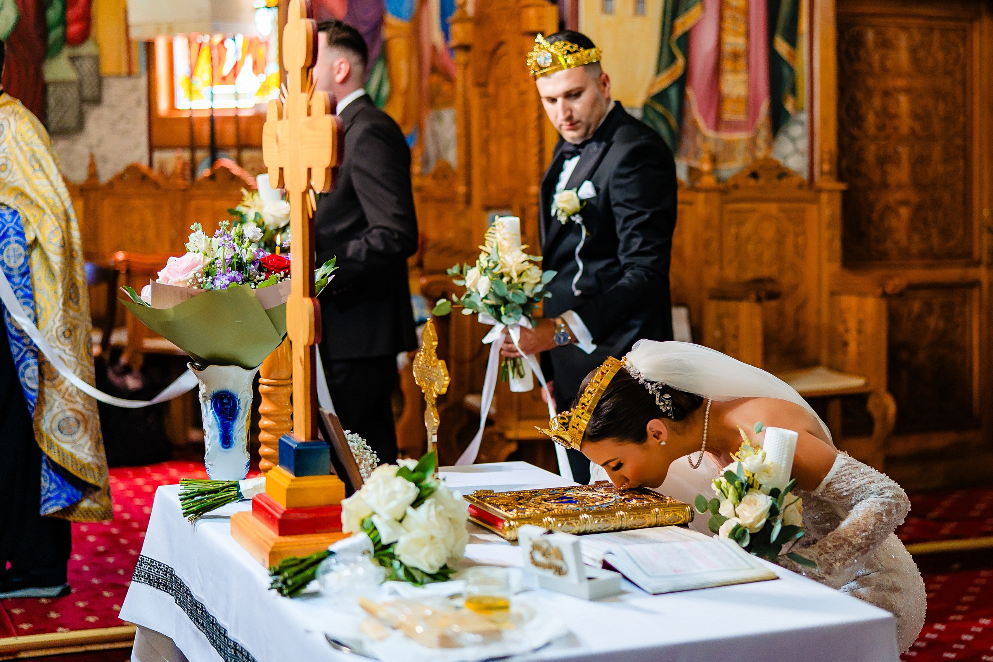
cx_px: 496
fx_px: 1379
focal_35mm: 50
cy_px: 331
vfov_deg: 27.0
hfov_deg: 39.6
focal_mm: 50
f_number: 1.4
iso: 1000
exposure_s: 1/250
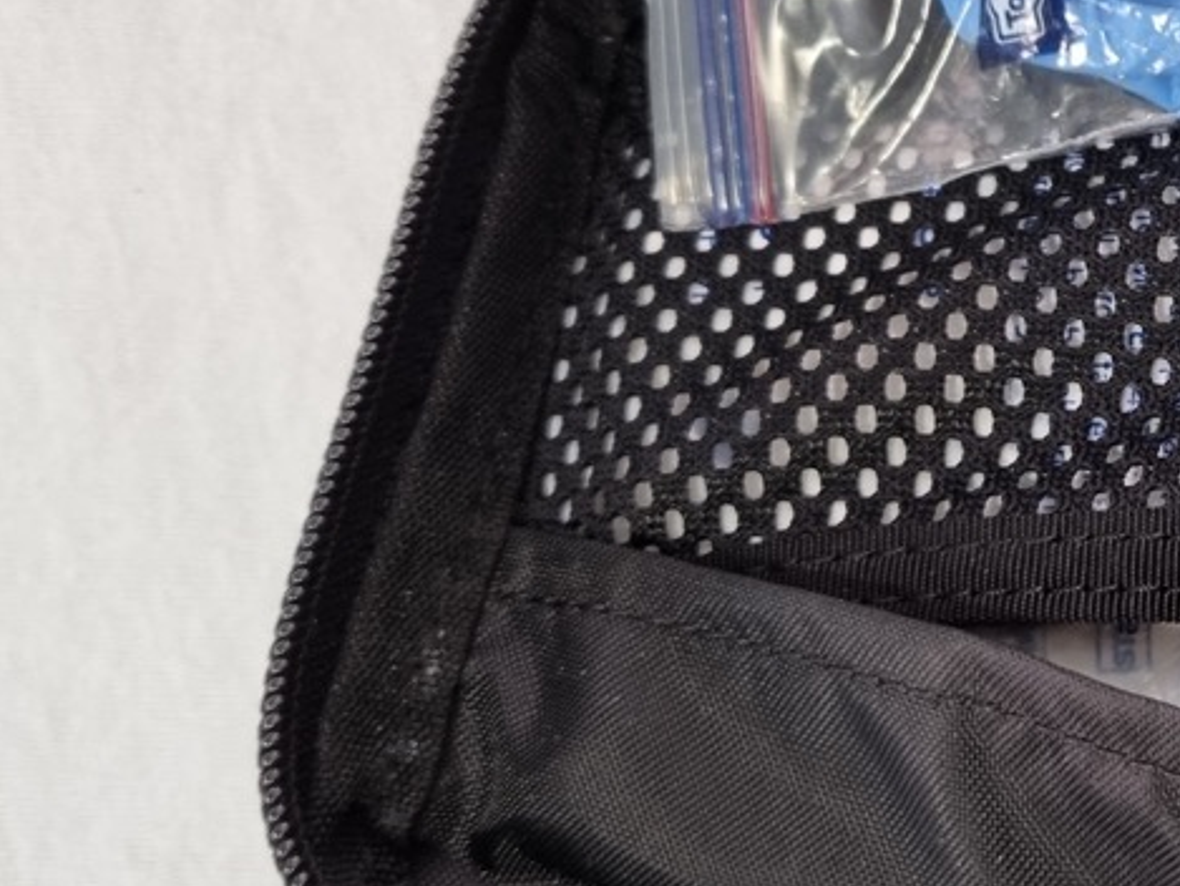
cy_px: 378
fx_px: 2421
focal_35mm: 71
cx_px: 1386
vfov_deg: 20.7
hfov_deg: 24.9
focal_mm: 5.4
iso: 200
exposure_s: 1/56
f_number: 1.8
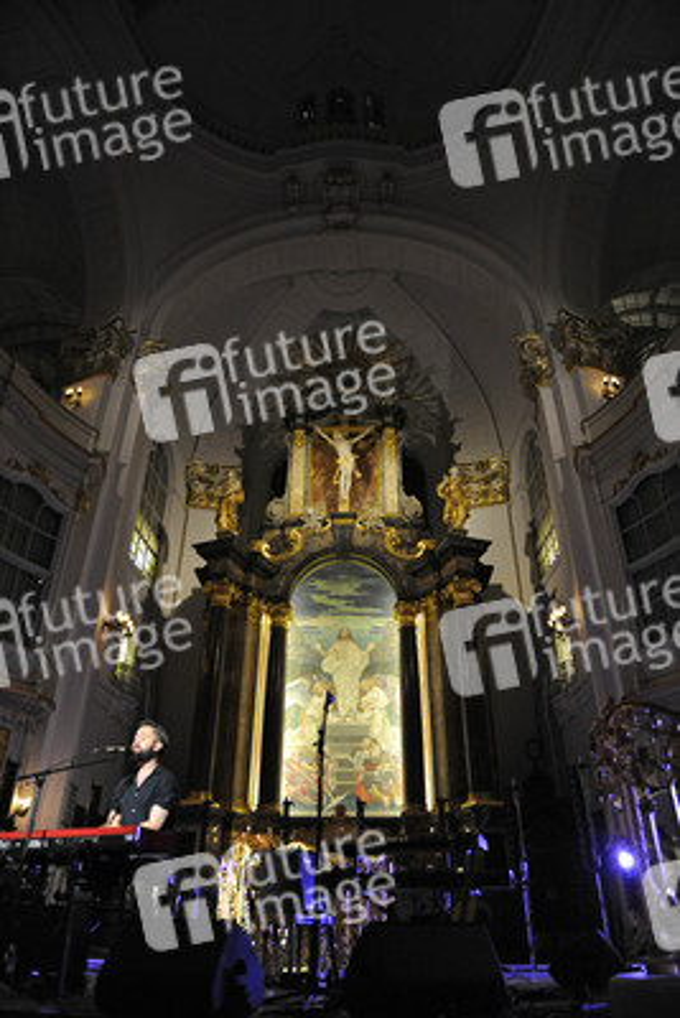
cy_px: 509
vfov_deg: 73.7
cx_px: 340
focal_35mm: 24
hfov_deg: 53.2
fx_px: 679
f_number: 2.8
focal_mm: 24
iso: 6400
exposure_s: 1/160
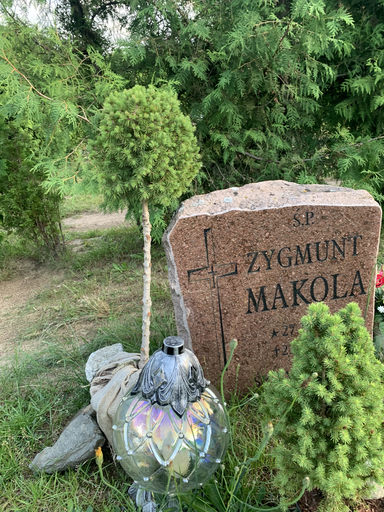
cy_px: 256
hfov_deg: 53.1
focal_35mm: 26
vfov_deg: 67.3
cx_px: 192
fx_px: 385
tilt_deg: -19.1
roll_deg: +3.9
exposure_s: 1/86
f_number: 1.8
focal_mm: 4.25
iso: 100
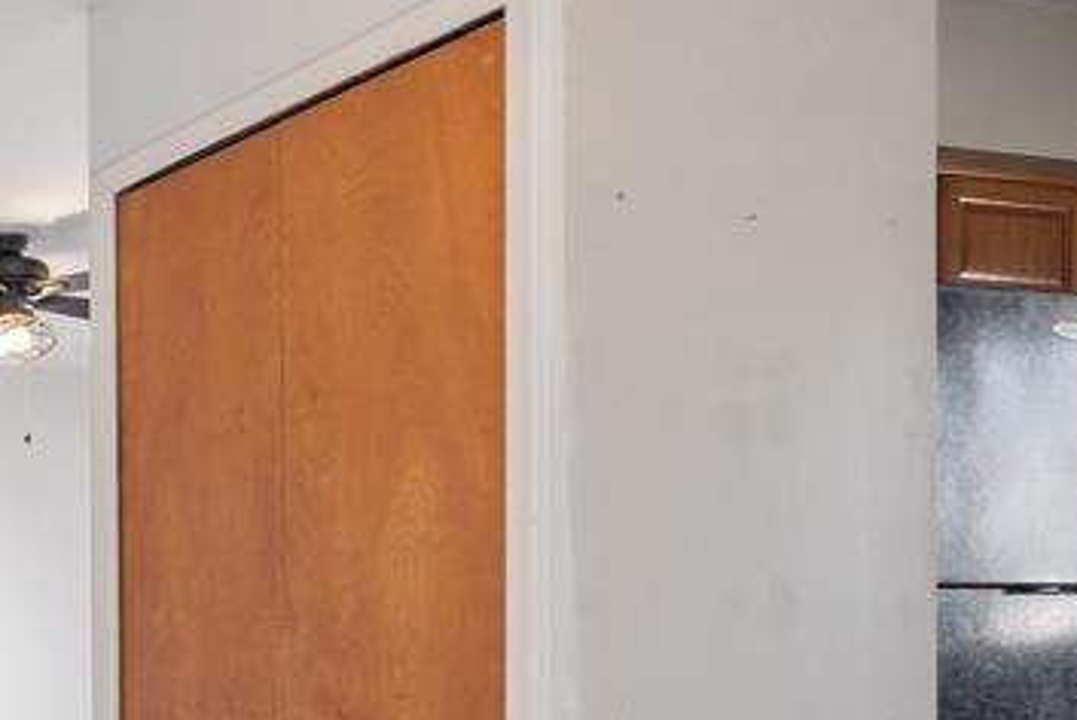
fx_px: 2605
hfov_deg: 20.9
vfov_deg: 15.5
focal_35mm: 87
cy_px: 694
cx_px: -391
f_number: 9
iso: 320
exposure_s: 1/5
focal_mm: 30
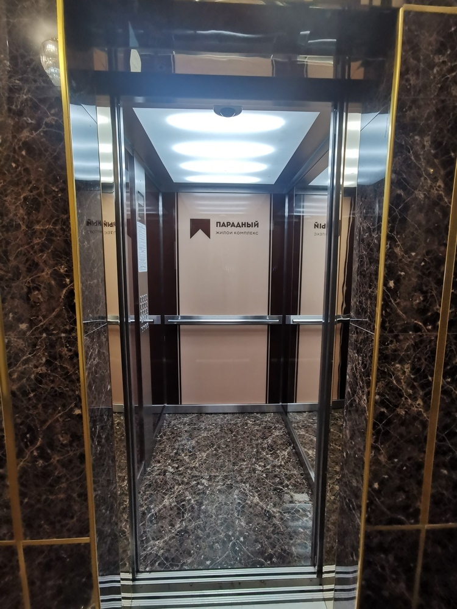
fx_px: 299
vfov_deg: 91.0
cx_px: 228
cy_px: 304
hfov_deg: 74.7
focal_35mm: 17
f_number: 2.2
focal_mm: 2.23
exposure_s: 1/50
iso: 320
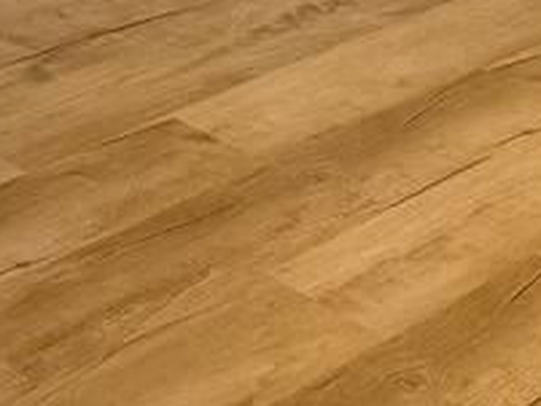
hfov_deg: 14.3
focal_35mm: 122
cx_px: -414
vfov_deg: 10.3
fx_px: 1908
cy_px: -621
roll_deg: -0.2
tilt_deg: -6.3
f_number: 1.78
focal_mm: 6.76
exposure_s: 1/60
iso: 200
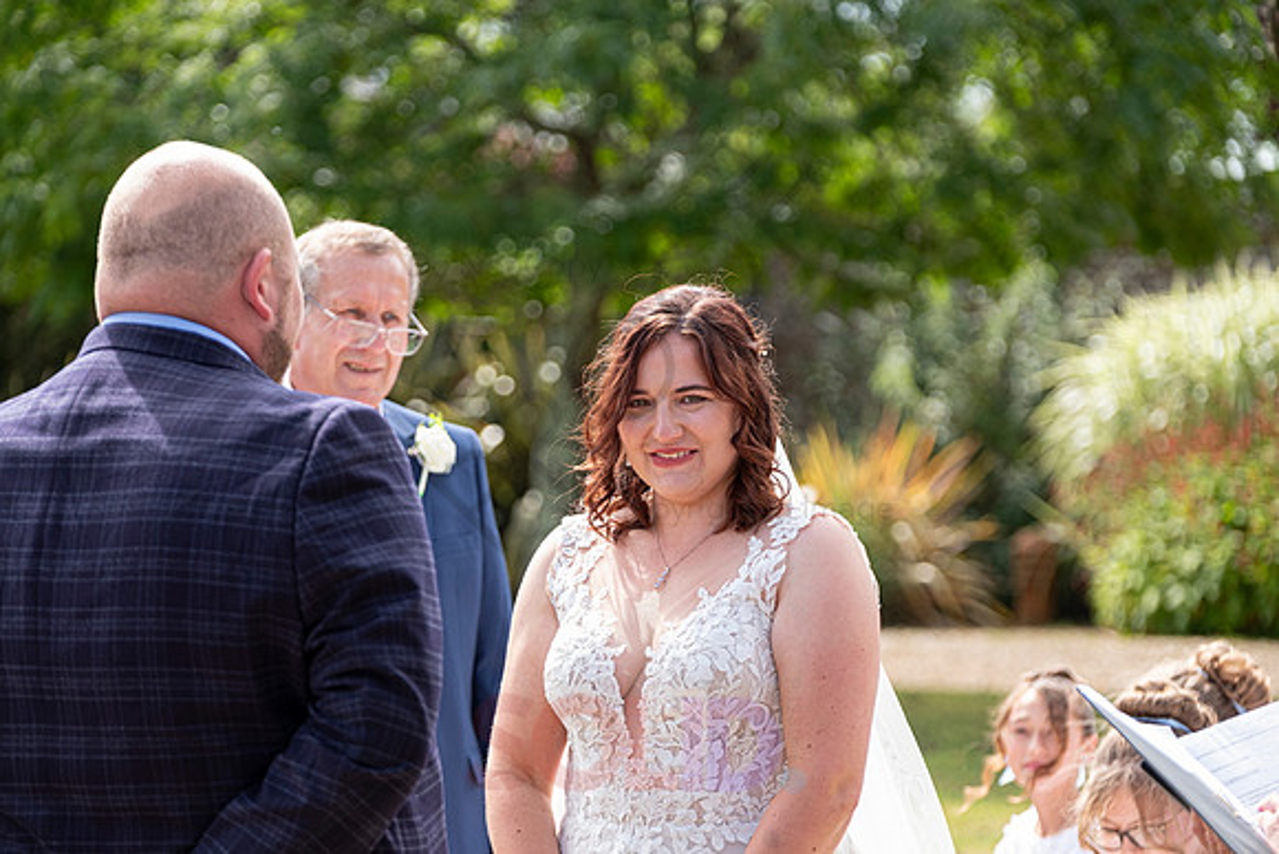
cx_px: 640
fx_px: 5046
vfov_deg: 9.7
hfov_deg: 14.4
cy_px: 427
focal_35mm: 142
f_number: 3.2
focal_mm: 94.5
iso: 200
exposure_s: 1/640
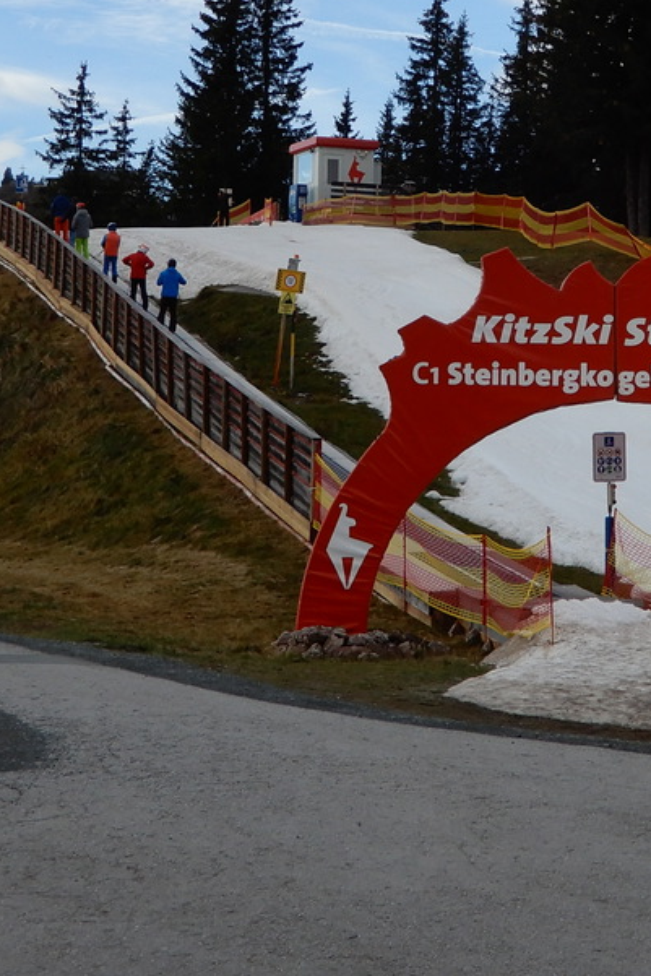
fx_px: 2521
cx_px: 562
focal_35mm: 93
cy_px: 235
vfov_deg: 21.7
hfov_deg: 14.6
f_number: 4
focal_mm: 7.5
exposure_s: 1/400
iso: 80
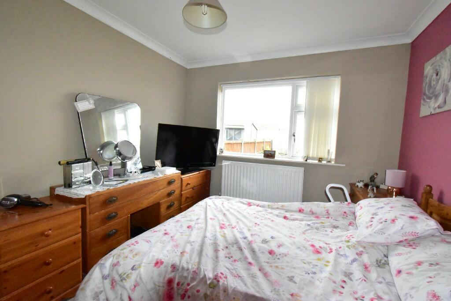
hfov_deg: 100.4
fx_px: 188
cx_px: 226
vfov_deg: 77.3
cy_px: 150
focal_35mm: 15
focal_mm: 10
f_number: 14
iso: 12800
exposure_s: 1/200
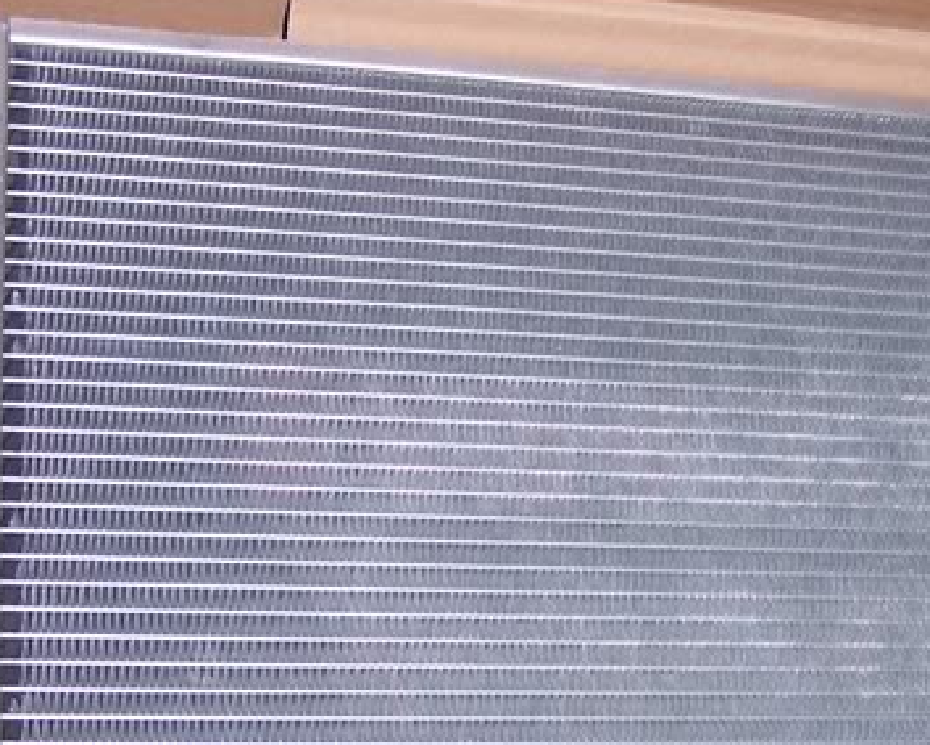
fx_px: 2314
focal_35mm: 84
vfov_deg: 18.2
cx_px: 772
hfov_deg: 22.4
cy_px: 540
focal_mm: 6.3
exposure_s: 1/60
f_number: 2.8
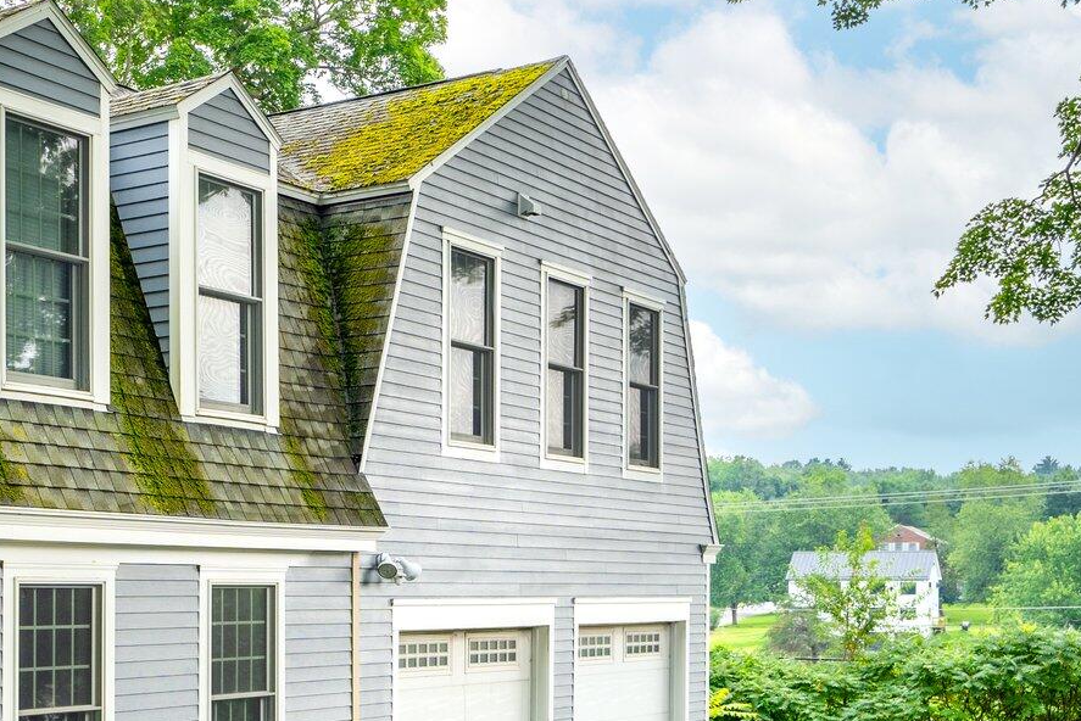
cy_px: 601
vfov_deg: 22.3
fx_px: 1802
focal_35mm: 60
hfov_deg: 31.8
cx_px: 111
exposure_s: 1/80
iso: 80
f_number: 9
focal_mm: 26
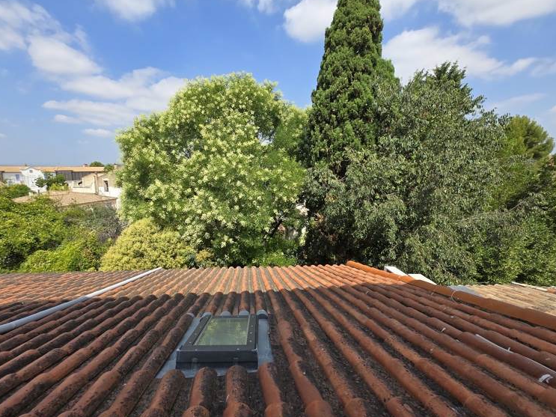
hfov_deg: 101.9
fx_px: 225
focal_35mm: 14
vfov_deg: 85.7
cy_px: 207
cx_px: 259
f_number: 2.2
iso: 25
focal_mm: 1.7
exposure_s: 1/834
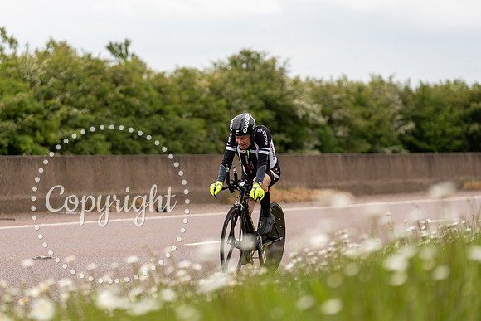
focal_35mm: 175
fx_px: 2339
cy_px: 160
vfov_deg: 7.9
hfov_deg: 11.7
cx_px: 240
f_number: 3.5
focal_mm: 175
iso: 320
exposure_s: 1/1000
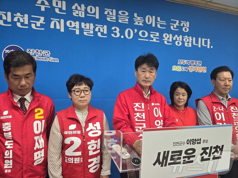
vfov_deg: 58.9
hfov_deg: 73.9
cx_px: 119
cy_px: 89
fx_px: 158
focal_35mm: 23
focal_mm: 6.3
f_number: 1.7
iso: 160
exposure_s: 1/120
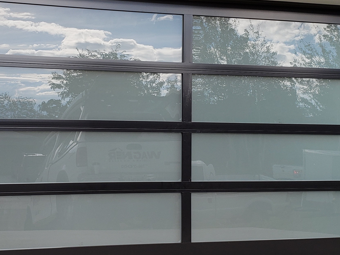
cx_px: 118
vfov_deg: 23.2
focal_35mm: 63
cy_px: 89
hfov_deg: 30.5
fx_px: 619
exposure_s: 1/482
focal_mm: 4.3
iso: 50
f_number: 2.4
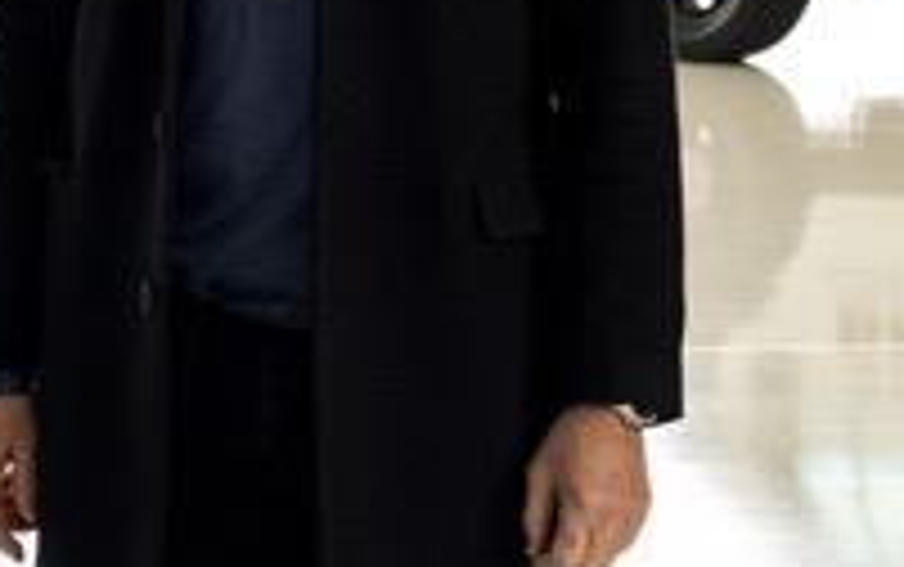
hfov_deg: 9.8
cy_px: -110
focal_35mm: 213
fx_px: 5252
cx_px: 54
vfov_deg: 6.1
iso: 2000
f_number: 5.6
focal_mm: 56
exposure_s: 1/400
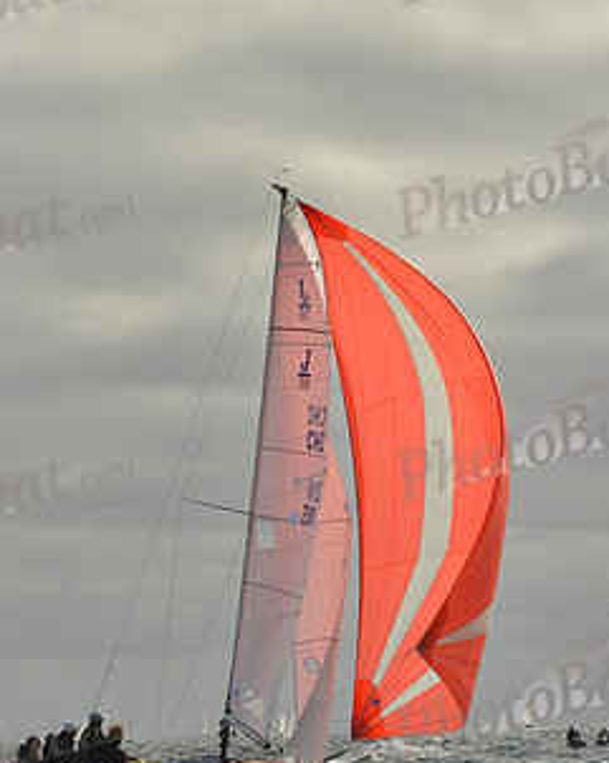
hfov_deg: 10.4
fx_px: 3340
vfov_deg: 13.0
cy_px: 341
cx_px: 267
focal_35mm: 148
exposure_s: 1/1600
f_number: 11
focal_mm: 82
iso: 400
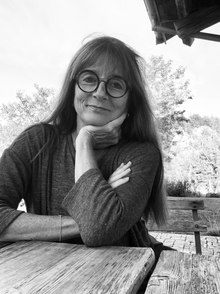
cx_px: 110
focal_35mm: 30
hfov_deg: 46.8
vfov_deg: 60.0
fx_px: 254
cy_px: 147
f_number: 1.9
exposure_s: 1/153
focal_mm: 2.69
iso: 40
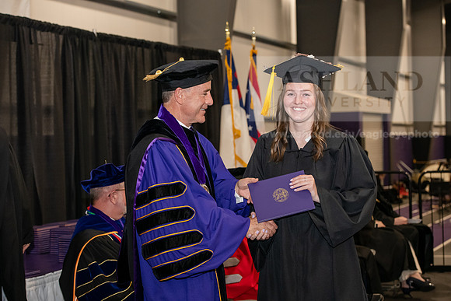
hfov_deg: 28.8
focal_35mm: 70
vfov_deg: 19.5
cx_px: 226
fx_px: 877
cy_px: 150
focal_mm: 70
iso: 2500
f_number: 5
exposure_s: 1/200
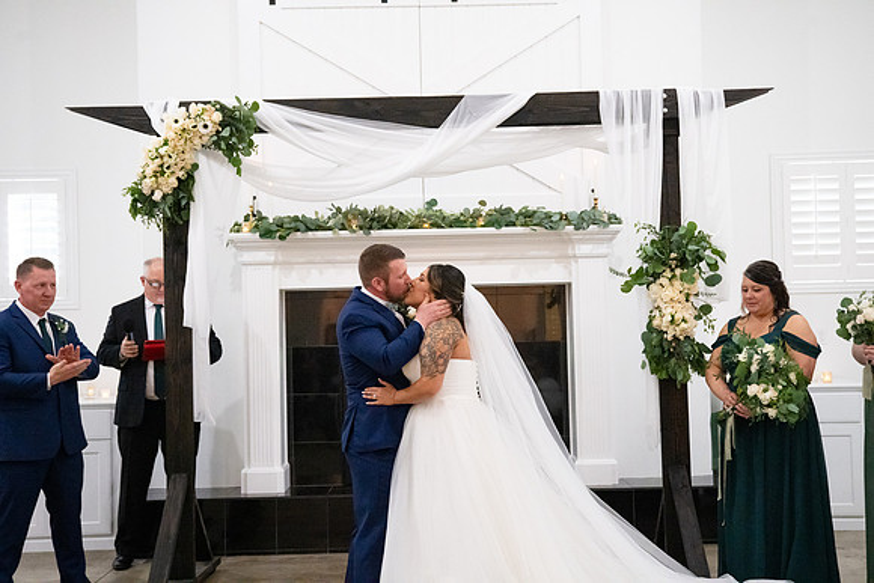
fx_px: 1263
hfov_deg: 38.2
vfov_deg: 26.0
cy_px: 292
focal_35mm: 52
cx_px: 437
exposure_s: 1/320
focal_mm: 52
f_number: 3.5
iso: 10000
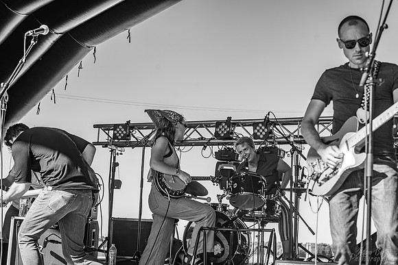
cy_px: 132
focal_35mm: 70
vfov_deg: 19.5
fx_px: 774
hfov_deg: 28.8
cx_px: 199
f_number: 5.6
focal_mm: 70
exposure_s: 1/250
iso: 100
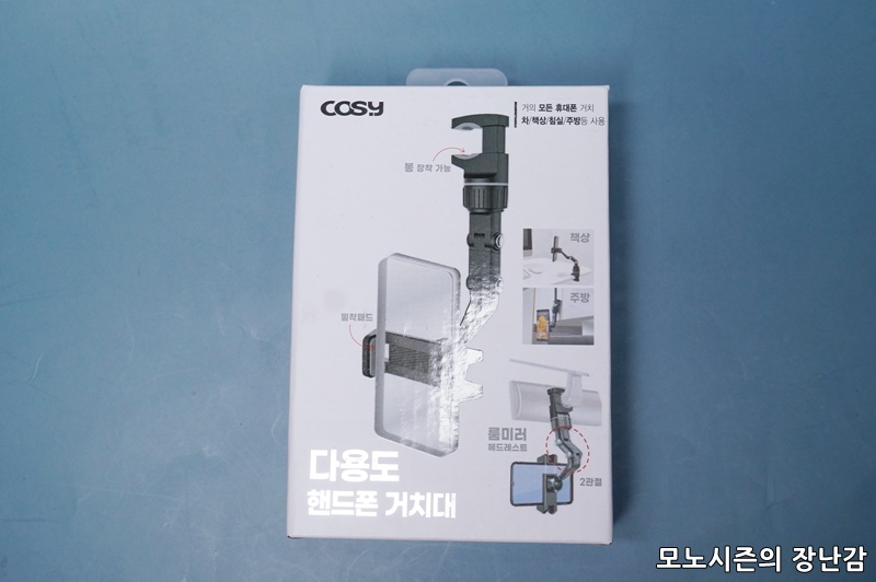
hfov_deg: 43.6
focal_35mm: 45
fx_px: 1094
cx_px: 438
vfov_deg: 29.8
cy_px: 291
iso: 400
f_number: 6.3
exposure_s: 1/160
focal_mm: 30
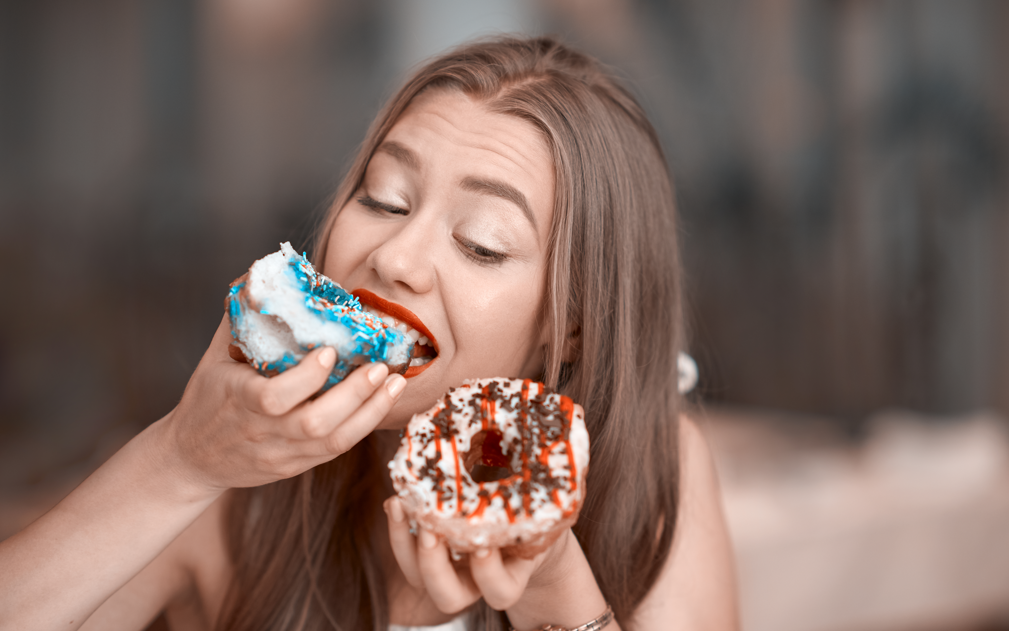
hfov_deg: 23.8
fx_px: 2392
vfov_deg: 15.0
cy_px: 335
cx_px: 506
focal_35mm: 87
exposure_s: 1/125
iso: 200
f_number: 2
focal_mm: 85
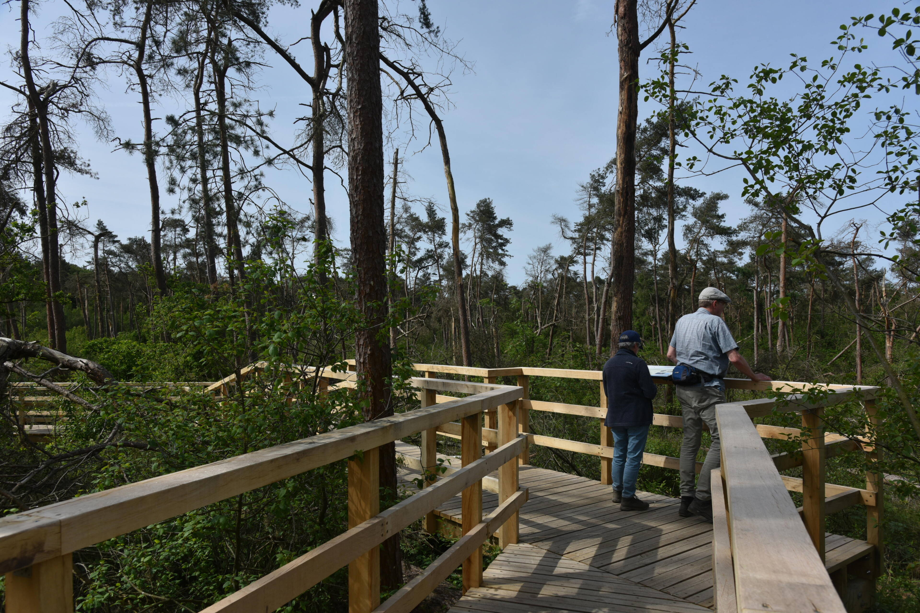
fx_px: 613
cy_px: 306
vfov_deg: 53.1
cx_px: 460
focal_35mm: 24
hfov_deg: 73.7
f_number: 10
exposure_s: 1/400
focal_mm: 24
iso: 200
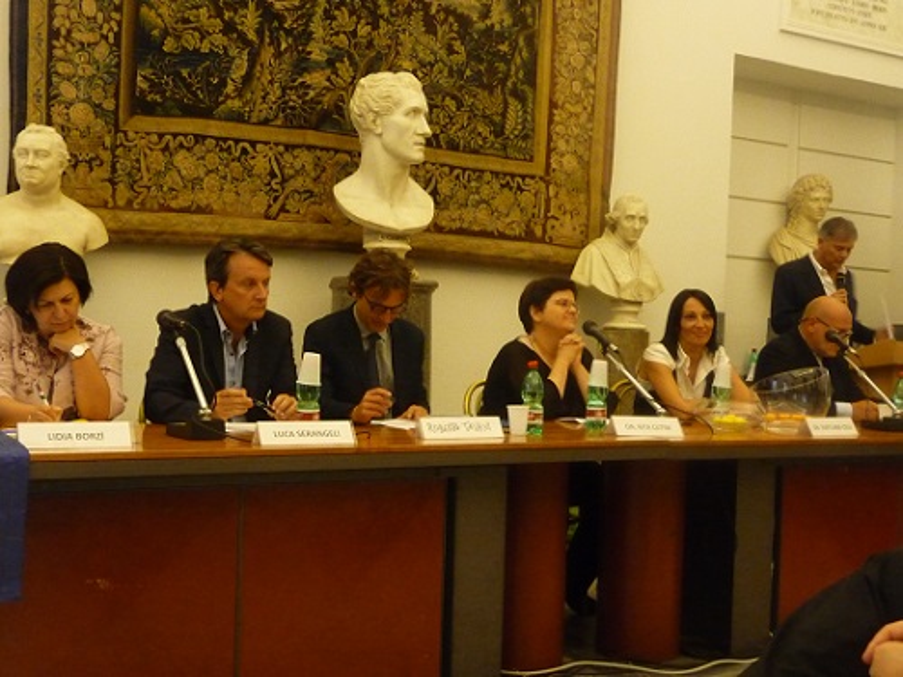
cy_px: 338
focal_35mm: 43
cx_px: 452
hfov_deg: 43.9
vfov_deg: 33.6
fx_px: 1122
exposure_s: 1/8
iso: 800
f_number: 4
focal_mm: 7.1
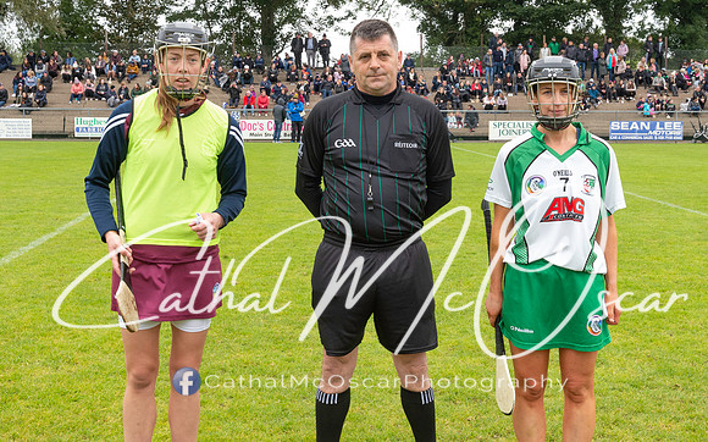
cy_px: 203
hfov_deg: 36.1
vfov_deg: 23.0
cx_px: 390
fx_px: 1084
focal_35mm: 56
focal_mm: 38
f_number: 8
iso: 2200
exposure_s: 1/60
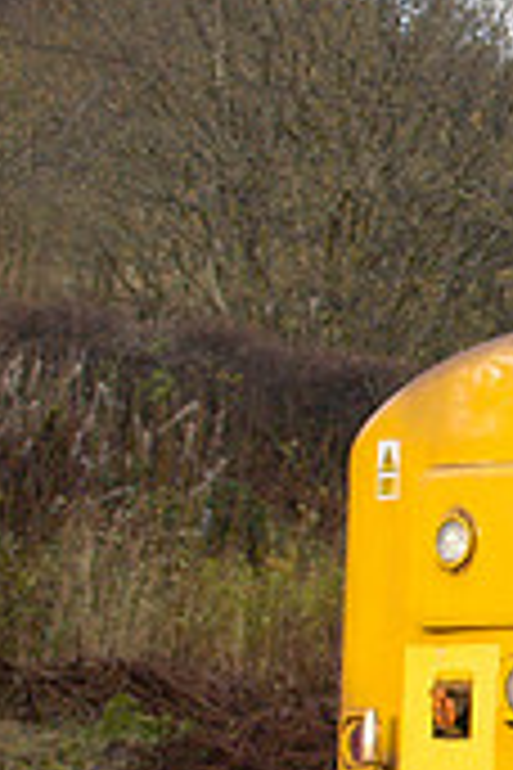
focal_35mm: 178
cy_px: 626
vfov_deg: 11.5
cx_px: 1296
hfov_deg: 7.2
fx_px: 3798
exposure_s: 1/1000
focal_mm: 35
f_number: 4.5
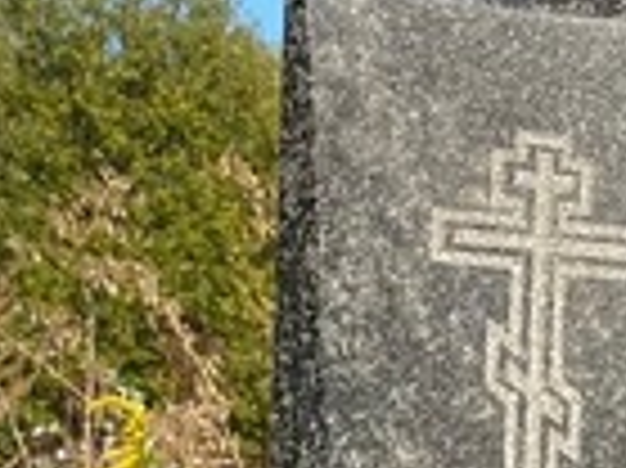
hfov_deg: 12.5
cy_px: 1197
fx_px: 2710
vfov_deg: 8.8
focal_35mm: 150
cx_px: 964
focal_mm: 4.25
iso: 32
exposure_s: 1/981
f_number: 1.8
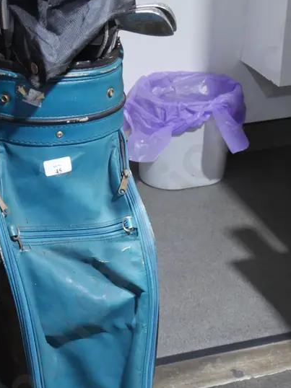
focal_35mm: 99
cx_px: 135
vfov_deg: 19.8
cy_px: 247
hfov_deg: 14.9
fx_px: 1111
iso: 1600
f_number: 5.3
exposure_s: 1/60
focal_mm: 26
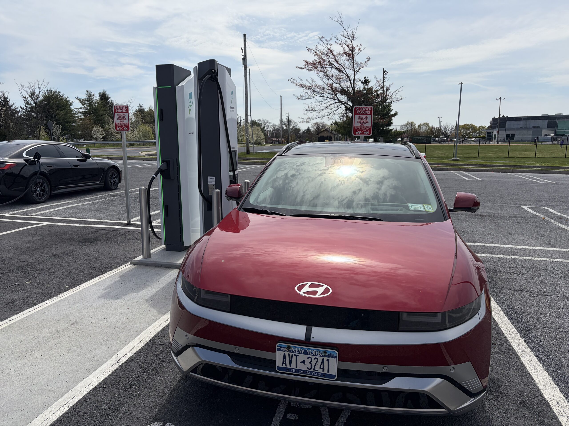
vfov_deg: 53.1
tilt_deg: -11.4
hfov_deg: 67.3
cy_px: 213
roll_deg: -0.9
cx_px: 284
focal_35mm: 26
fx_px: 427
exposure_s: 1/7813
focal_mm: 5.96
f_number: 1.6
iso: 64
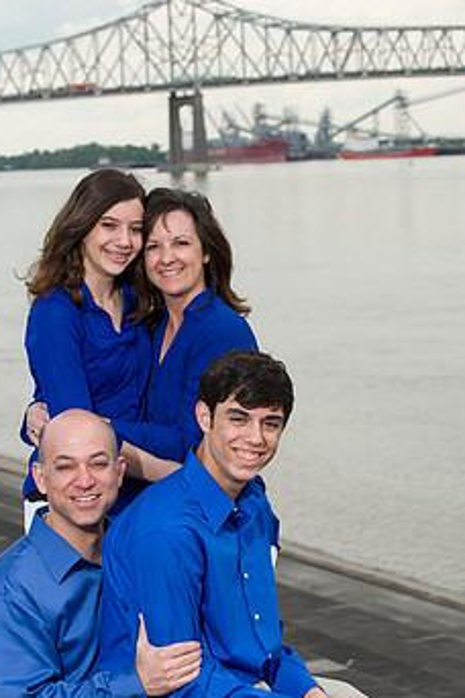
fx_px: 2189
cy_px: 443
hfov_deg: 12.1
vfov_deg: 18.1
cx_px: 178
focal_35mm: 113
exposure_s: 1/250
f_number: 6.3
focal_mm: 86
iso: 320
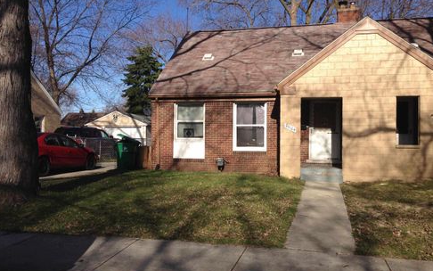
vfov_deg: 35.4
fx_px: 425
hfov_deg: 54.0
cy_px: 137
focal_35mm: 36
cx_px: 216
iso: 50
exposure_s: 1/1808
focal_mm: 4.12
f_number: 2.4
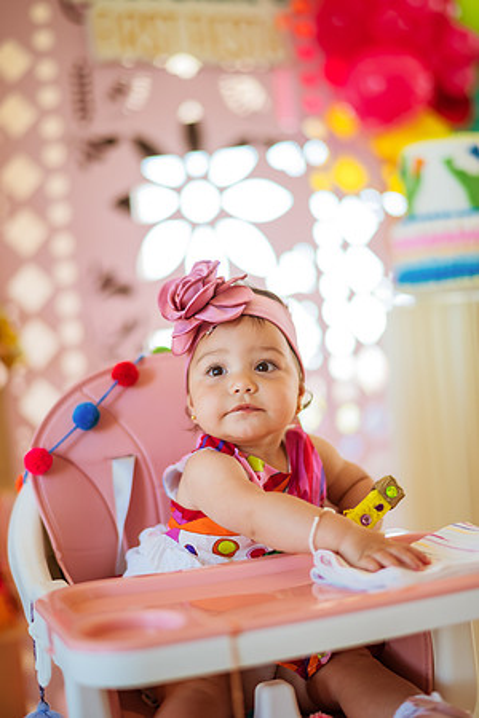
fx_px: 1157
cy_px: 359
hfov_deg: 23.4
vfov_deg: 34.5
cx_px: 240
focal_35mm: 58
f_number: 1.6
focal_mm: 58
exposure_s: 1/400
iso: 250
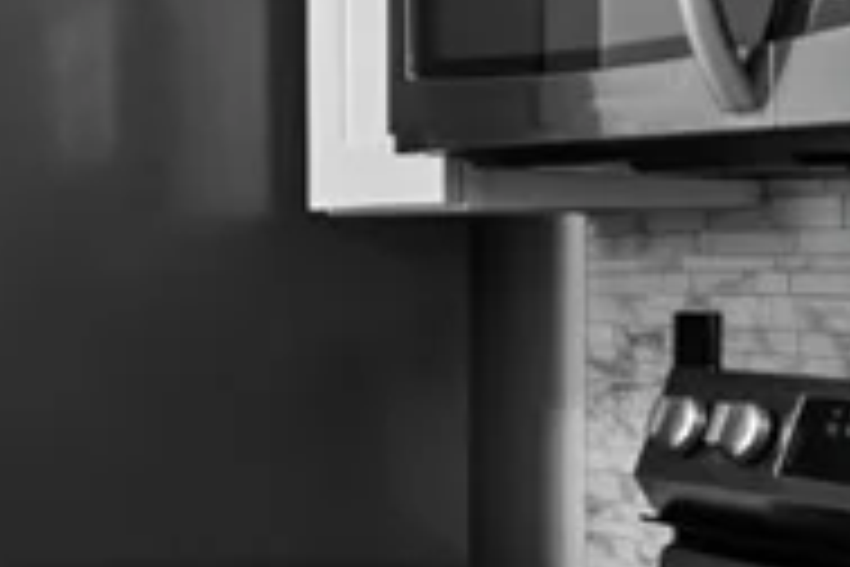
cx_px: -702
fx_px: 2172
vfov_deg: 14.9
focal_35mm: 92
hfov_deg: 17.6
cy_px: 272
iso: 400
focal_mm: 17
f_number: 8
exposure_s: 1/5
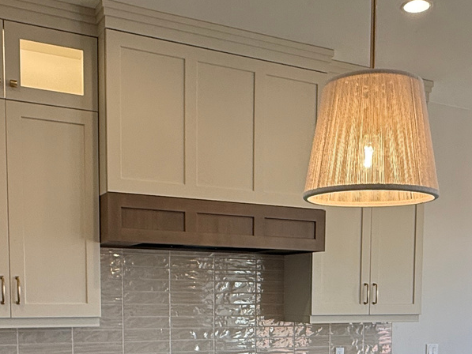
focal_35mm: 48
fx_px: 655
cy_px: 351
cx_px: 256
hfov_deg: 39.6
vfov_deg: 28.5
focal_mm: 2.22
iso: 80
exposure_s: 1/120
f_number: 2.2
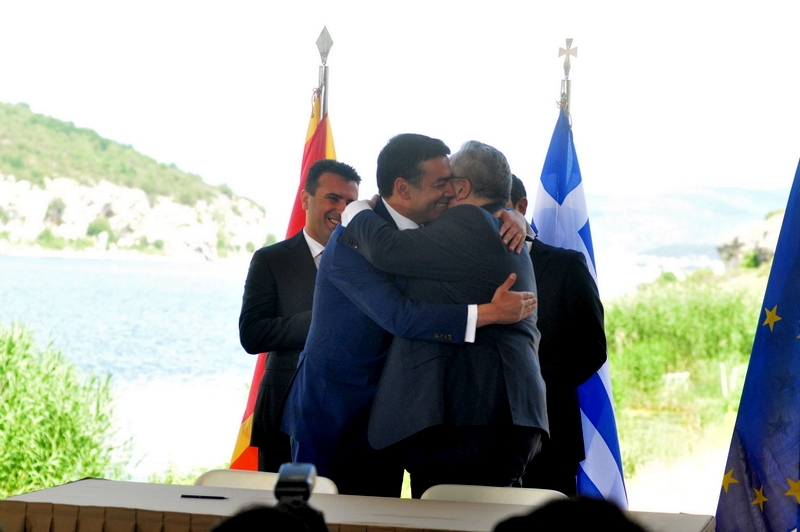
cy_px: 266
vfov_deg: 11.4
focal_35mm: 120
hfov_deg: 17.1
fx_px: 2664
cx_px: 400
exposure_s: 1/500
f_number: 5.6
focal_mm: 80
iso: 500
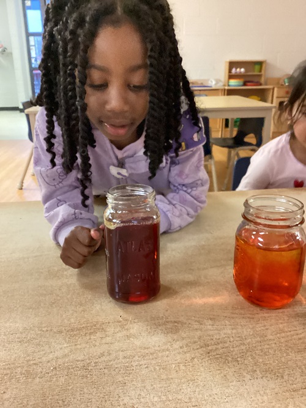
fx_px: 365
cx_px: 153
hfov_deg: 45.5
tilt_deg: -19.8
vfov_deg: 58.3
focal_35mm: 31
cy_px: 204
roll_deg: +1.4
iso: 800
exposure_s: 1/24
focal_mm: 3.3
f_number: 2.4
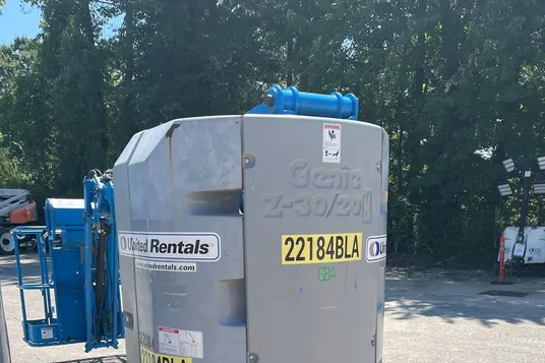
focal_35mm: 37
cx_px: 277
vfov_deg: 33.2
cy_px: 353
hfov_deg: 51.9
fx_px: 560
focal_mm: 5.1
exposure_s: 1/1890
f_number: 1.6
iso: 50
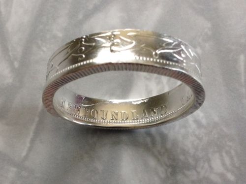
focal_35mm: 33
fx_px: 234
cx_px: 123
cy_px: 92
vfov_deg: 42.9
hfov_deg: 55.4
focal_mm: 3.3
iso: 40
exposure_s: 1/120
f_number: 2.4
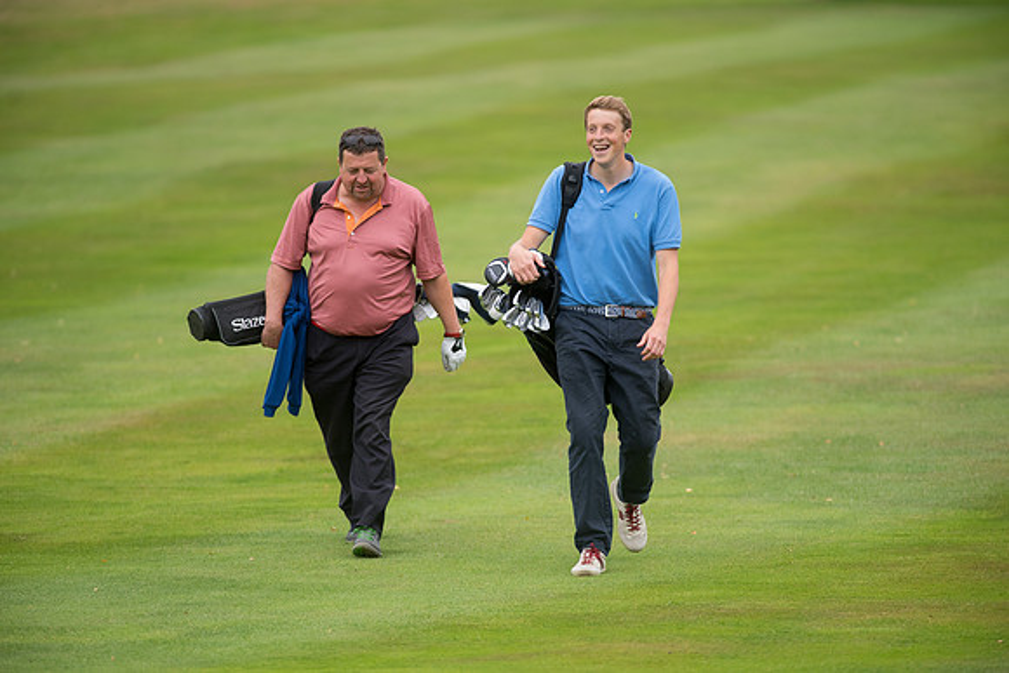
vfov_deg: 4.6
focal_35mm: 300
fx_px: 8410
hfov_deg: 6.9
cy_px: 336
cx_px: 504
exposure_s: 1/2500
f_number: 4
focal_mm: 300
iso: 800
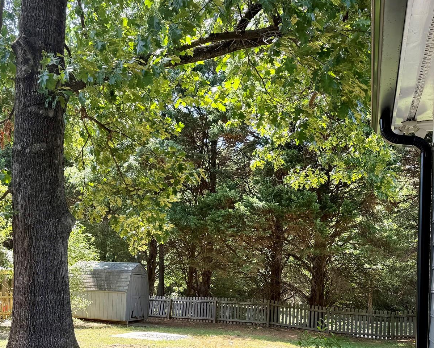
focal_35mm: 40
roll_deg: -2.3
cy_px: 270
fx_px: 514
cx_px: 130
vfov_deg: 36.3
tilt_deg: -0.8
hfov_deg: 44.8
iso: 80
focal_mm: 6.76
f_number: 1.78
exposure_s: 1/282
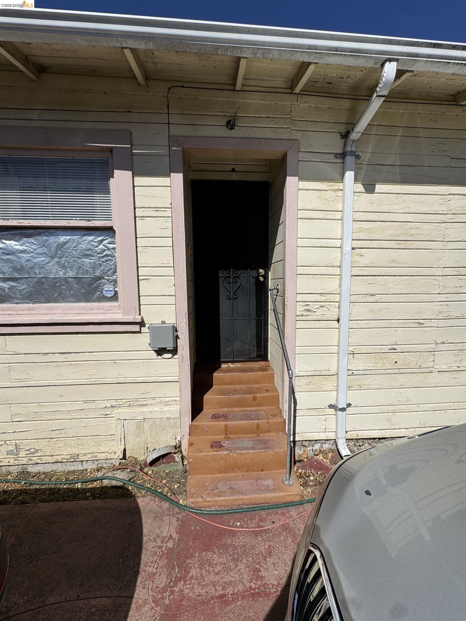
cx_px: 233
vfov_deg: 102.1
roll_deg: +0.8
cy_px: 310
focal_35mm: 14
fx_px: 251
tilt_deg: -6.7
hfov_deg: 85.7
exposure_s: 1/3906
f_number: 2.2
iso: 40
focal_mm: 2.22
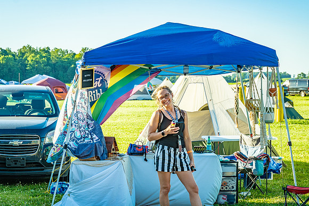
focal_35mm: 112
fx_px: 962
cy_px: 103
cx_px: 154
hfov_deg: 18.3
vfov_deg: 12.2
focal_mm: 75
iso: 125
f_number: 6.3
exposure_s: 1/250
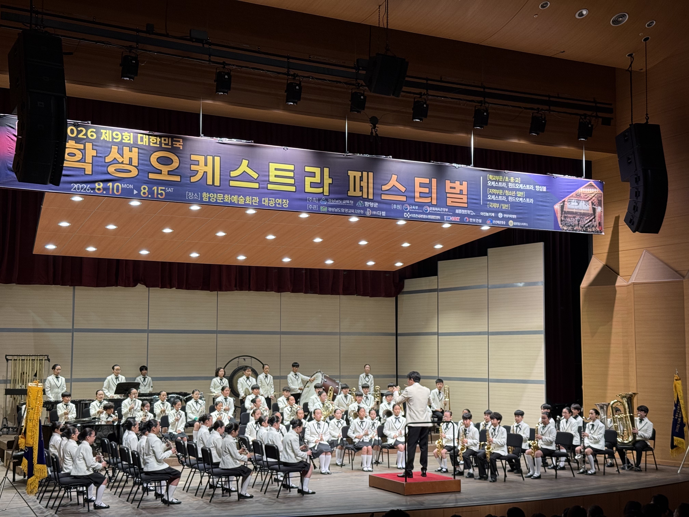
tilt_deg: +5.1
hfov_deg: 39.7
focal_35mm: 48
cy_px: 258
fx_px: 955
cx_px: 344
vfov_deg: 30.3
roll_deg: -0.5
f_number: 1.78
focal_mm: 6.76
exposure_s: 1/66
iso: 100
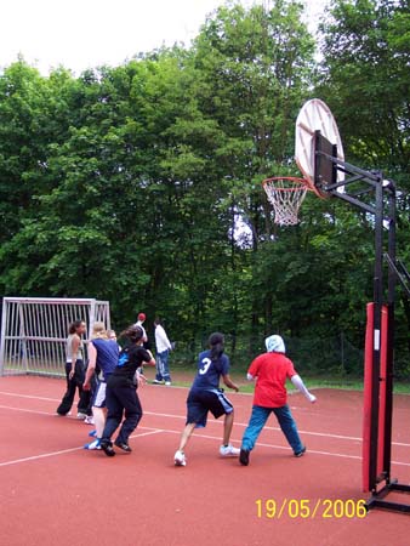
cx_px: 205
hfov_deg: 37.8
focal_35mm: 38
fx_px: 600
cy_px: 273
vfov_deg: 49.0
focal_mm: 8
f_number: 2.8
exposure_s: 1/350
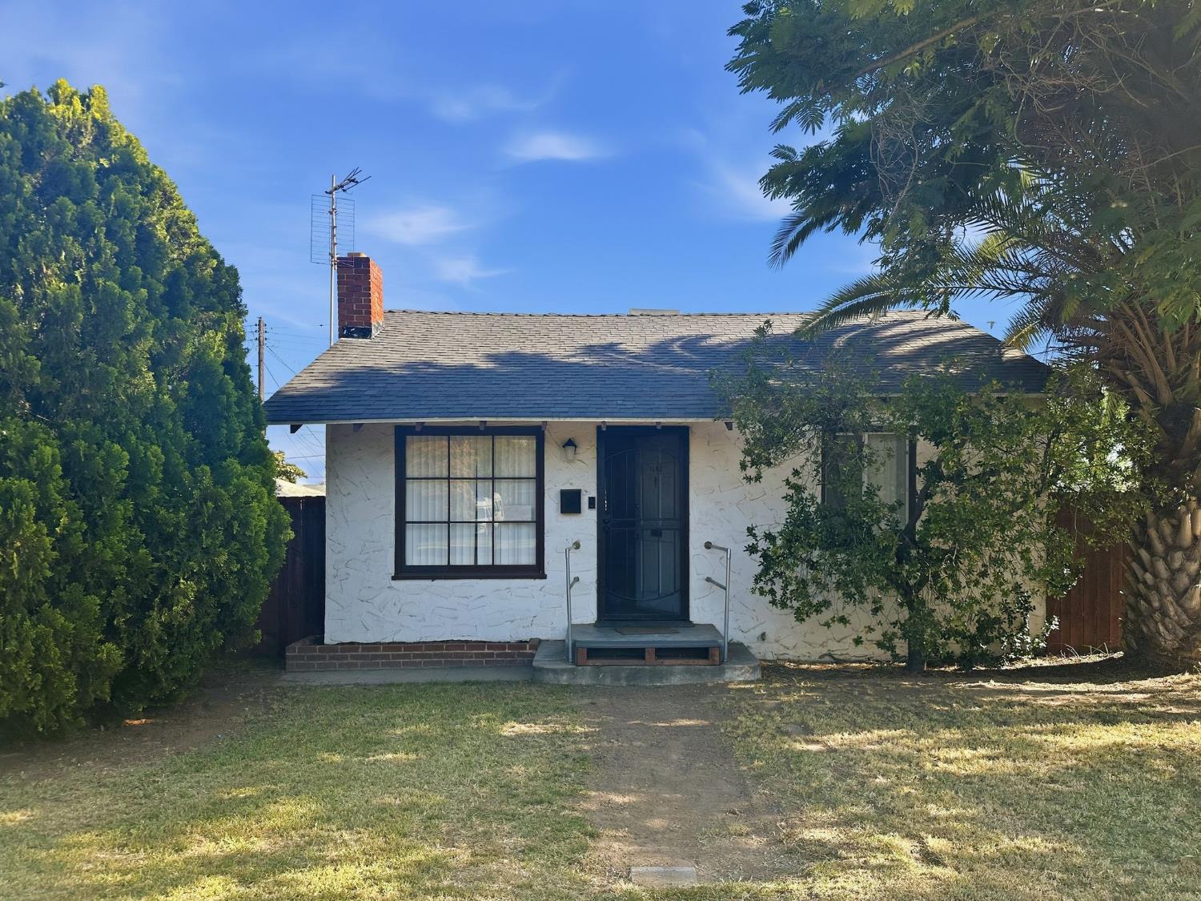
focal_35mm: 24
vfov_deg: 56.8
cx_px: 600
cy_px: 450
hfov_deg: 71.6
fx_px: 833
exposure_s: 1/2252
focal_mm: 6.9
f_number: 1.8
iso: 80
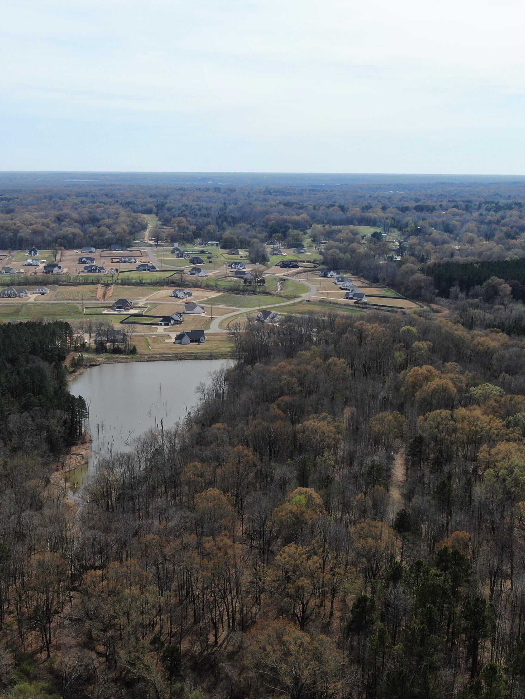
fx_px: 849
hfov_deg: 34.3
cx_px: 216
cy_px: 352
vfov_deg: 44.8
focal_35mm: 42
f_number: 3.1
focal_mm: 5.33
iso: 100
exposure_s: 1/1250
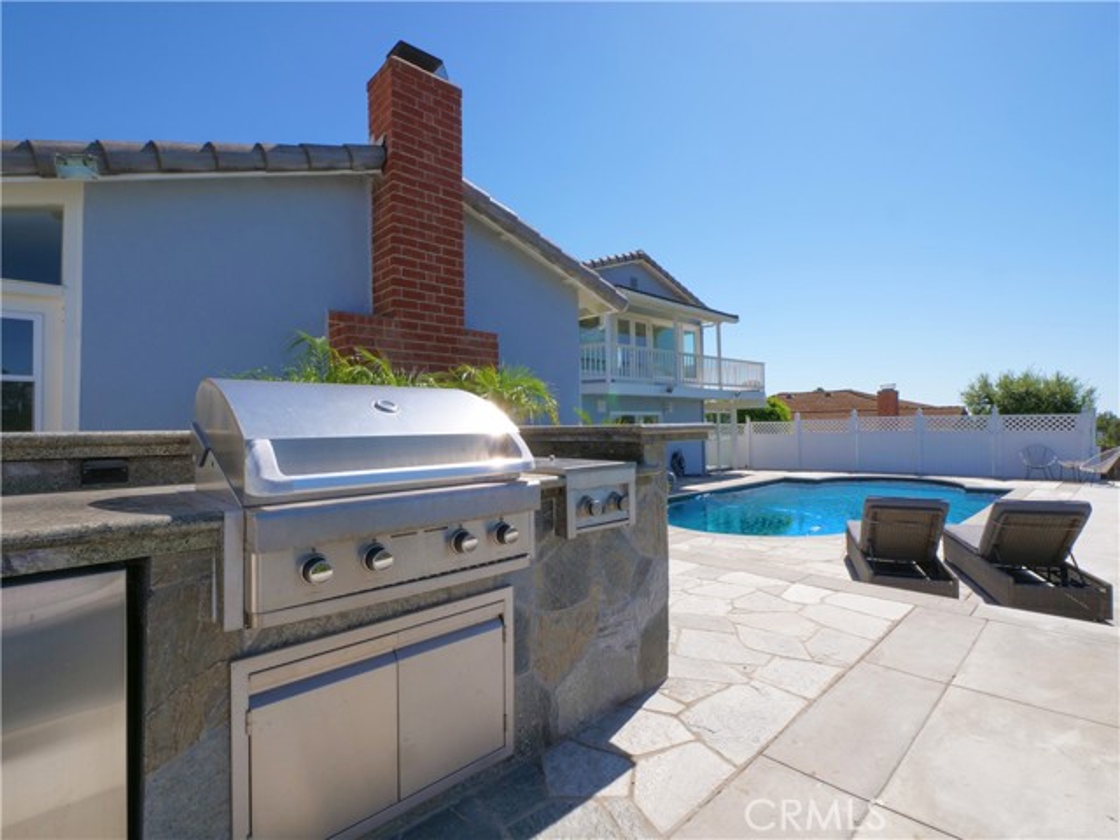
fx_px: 518
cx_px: 560
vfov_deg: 78.1
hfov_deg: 94.5
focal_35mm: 16
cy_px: 420
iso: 200
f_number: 14
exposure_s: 1/160
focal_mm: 8
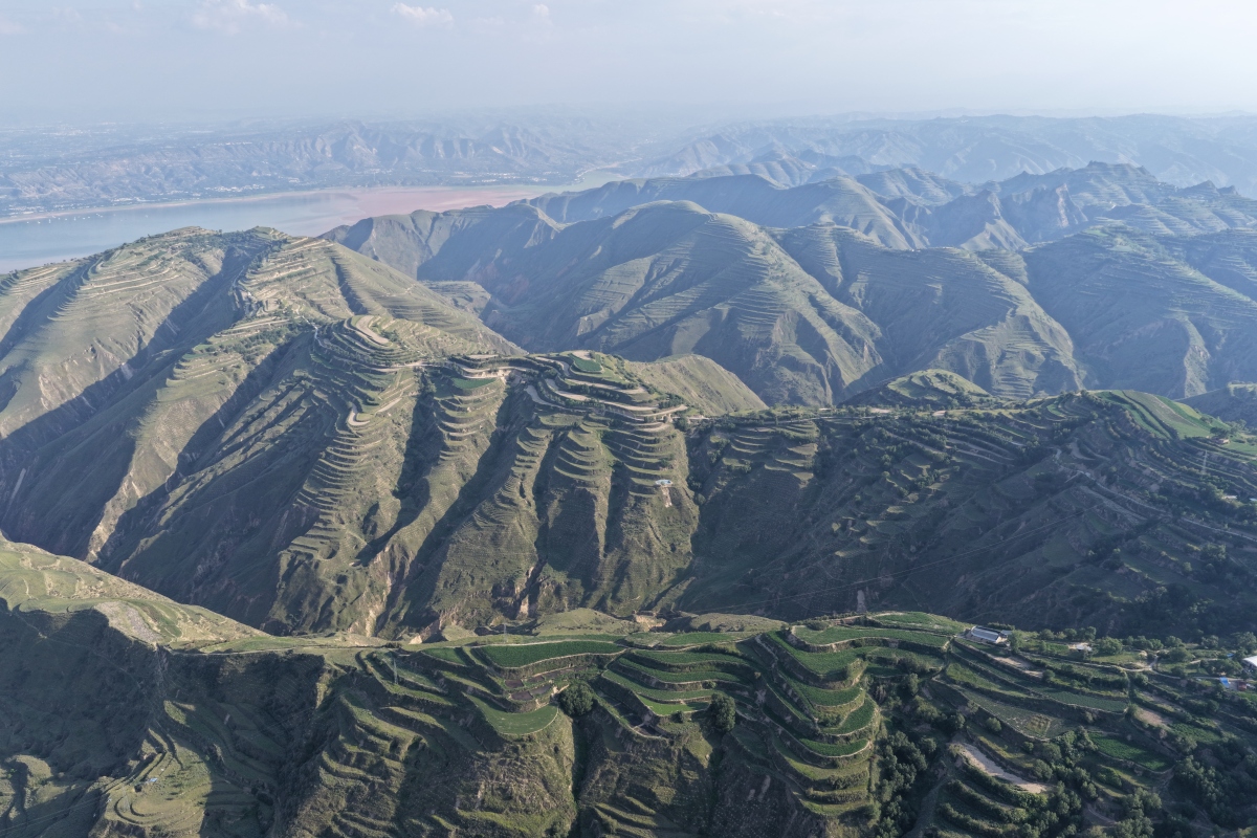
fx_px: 978
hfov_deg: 65.5
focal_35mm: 28
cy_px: 419
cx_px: 628
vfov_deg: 46.4
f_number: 2.8
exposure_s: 1/1000
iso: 200
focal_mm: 14.45
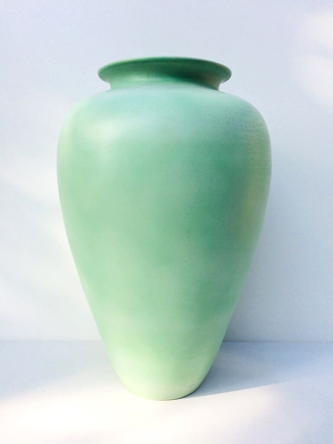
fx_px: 372
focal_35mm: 29
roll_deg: +0.5
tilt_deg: -6.2
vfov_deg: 61.7
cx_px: 166
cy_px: 222
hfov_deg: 48.2
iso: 32
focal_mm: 4.15
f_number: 2.2
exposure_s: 1/641
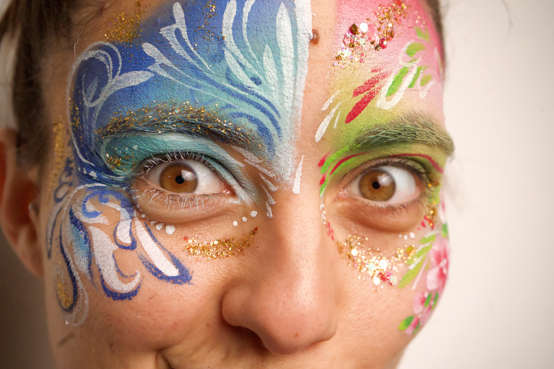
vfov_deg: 19.5
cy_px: 184
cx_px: 277
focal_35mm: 70
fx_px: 1077
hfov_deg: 28.8
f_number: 8
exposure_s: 1/2000
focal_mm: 70
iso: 16000
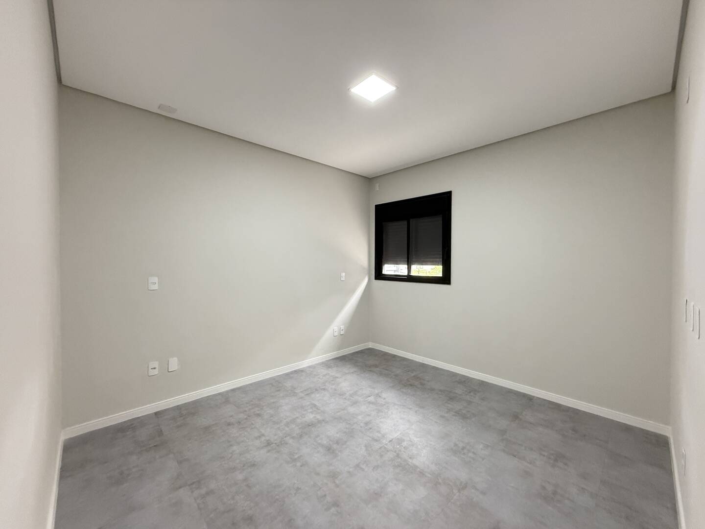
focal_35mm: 14
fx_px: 285
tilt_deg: +0.0
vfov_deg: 85.7
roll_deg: -0.5
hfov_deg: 102.1
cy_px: 264
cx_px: 352
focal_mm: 2.22
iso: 500
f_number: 2.2
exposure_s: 1/99
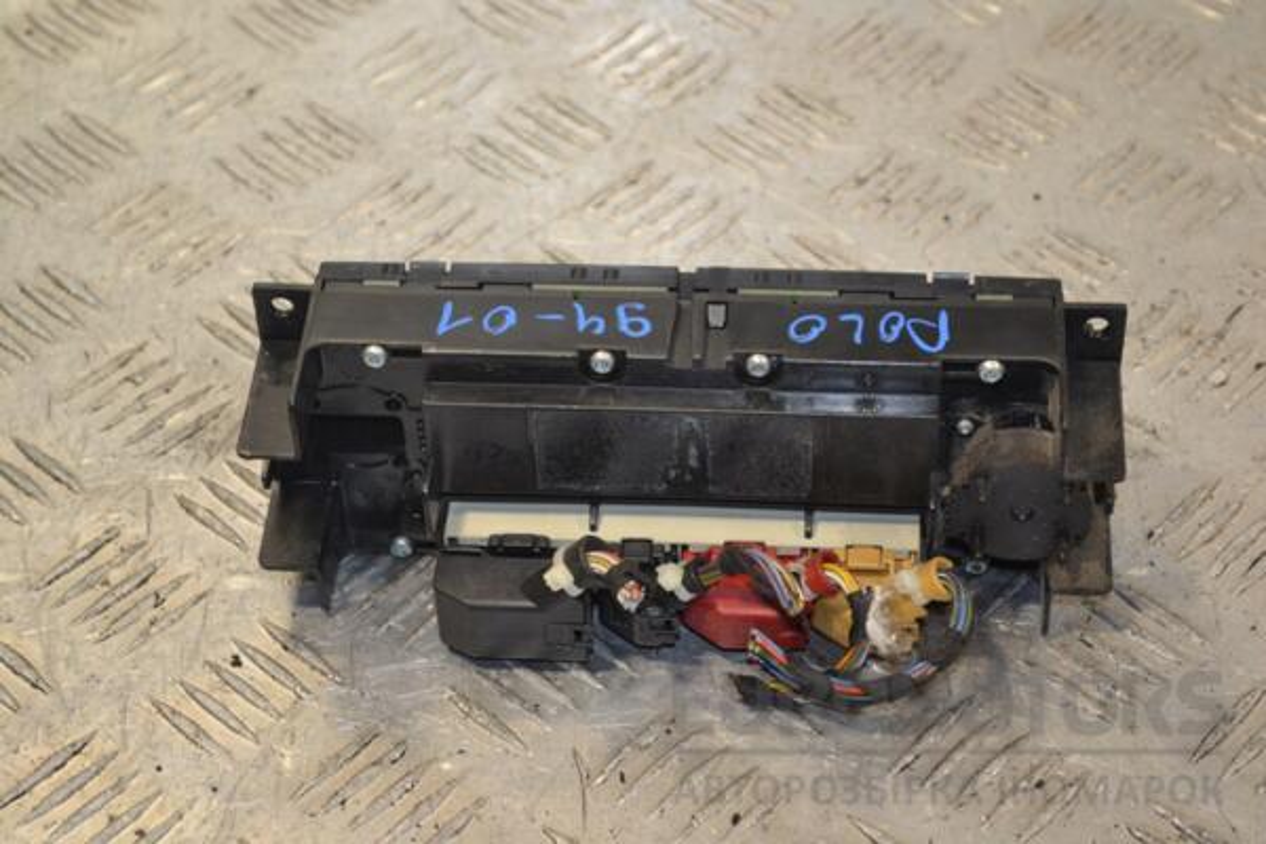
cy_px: 422
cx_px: 633
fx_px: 2901
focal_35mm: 82
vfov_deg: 16.6
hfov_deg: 24.6
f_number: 5.6
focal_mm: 55
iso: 1100
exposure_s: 1/200
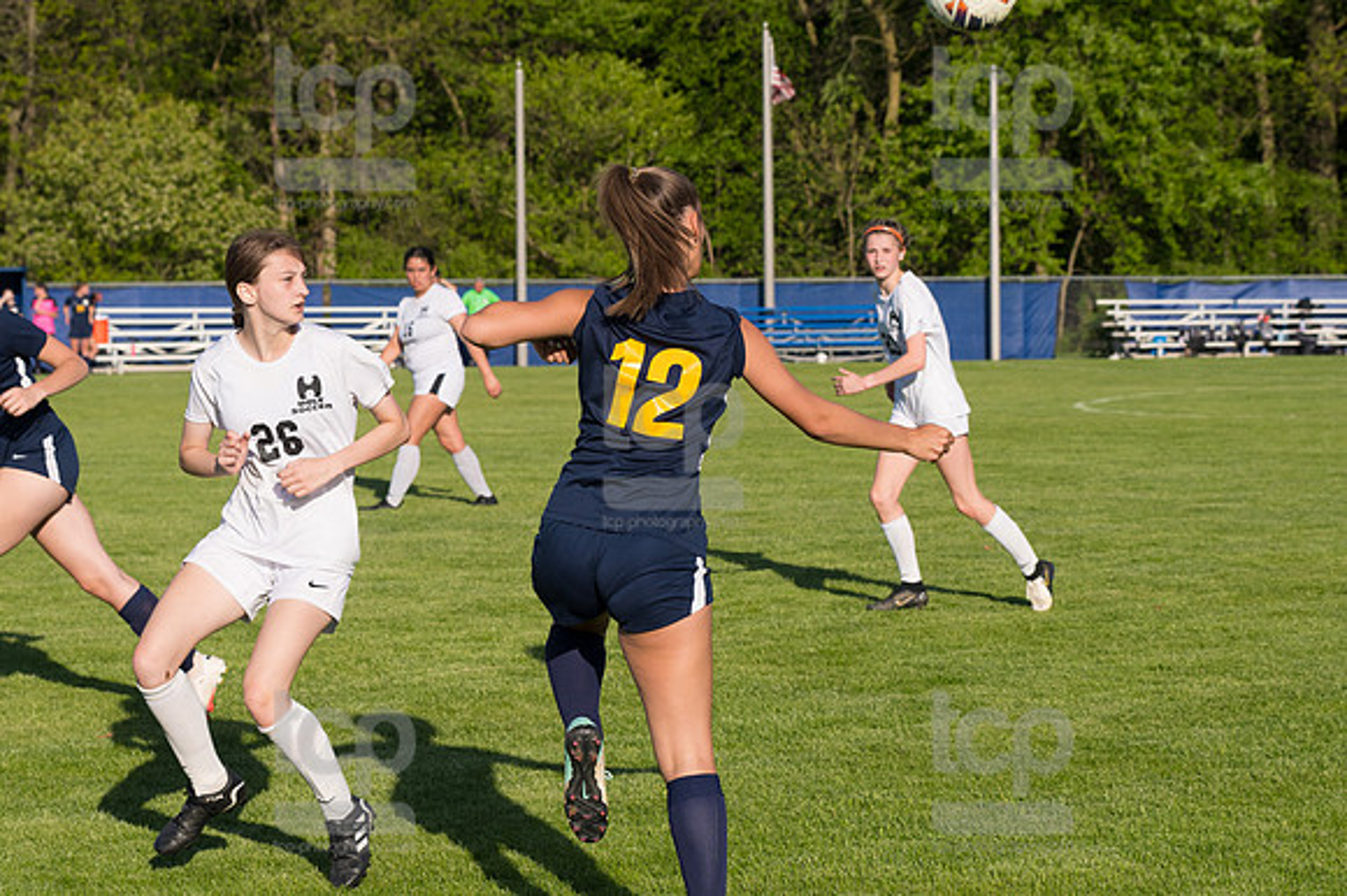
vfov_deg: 13.0
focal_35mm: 105
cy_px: 448
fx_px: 3926
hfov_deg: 19.5
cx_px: 674
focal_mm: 70
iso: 250
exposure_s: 1/1600
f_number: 5.6
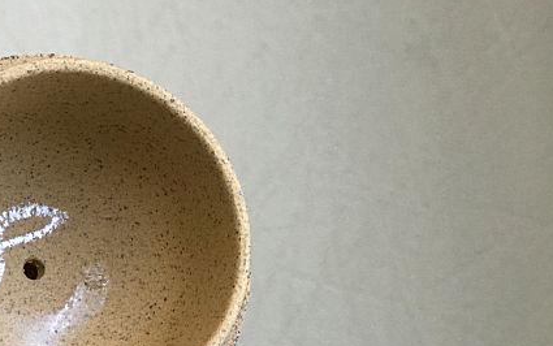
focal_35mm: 128
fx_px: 1930
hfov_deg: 16.2
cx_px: 91
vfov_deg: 10.2
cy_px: 280
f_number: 2.8
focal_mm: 6.6
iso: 64
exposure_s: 1/50
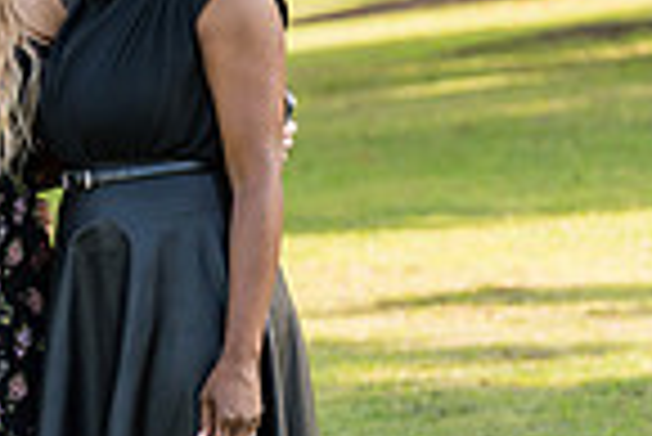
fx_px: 3626
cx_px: -486
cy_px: 218
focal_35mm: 200
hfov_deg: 9.8
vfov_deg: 6.9
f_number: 2
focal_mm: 50
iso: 200
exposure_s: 1/1000
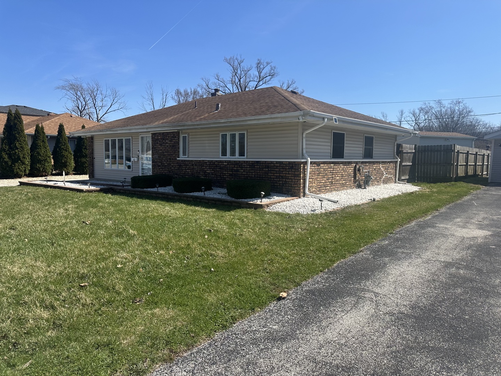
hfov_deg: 71.6
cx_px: 250
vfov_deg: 56.8
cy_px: 188
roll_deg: -0.4
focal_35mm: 24
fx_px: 347
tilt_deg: -3.6
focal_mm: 6.86
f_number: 1.78
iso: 80
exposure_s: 1/3861
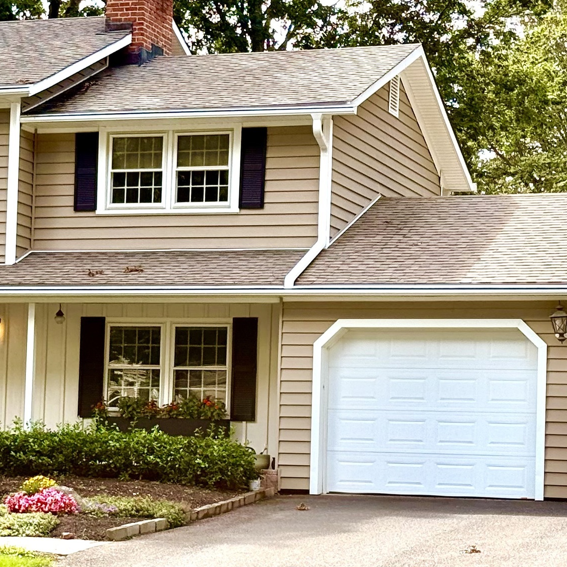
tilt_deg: +2.9
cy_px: 364
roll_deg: -2.1
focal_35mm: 115
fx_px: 2131
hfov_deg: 15.1
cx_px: 157
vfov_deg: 15.1
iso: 100
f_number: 1.78
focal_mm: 6.76
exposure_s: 1/1330
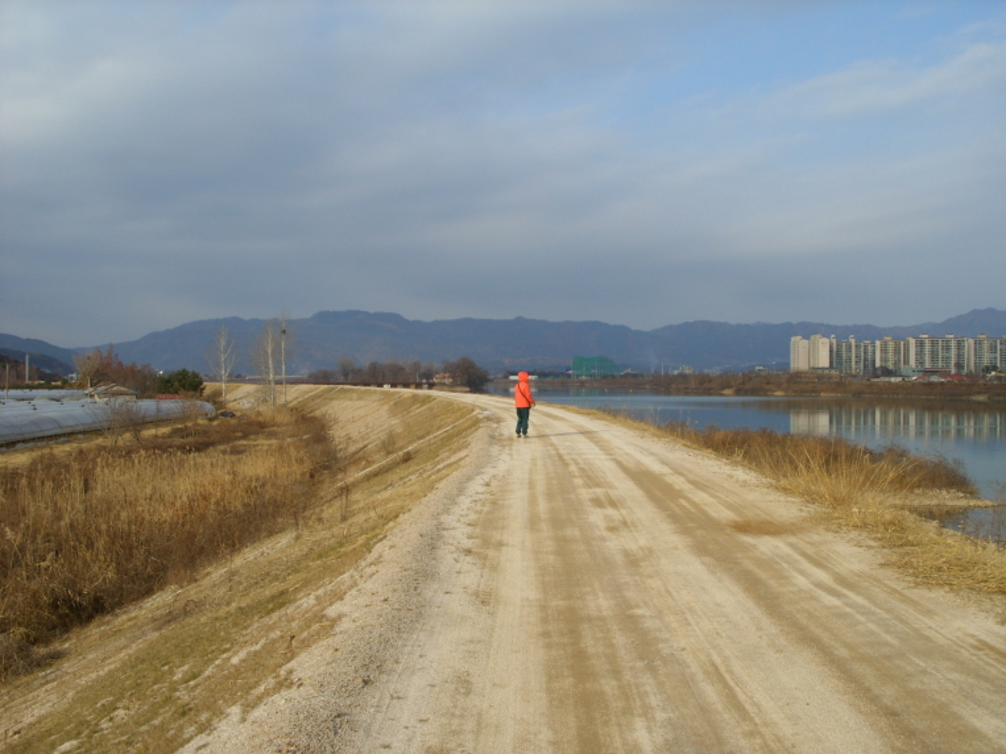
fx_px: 1104
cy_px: 377
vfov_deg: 37.7
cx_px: 503
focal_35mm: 38
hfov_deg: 49.0
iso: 50
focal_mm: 7.8
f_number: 7.4
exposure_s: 1/192
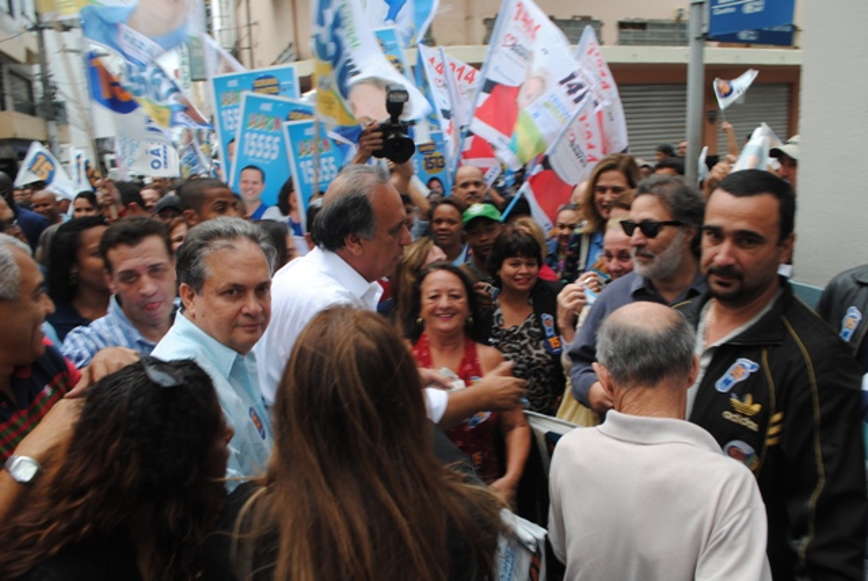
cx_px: 434
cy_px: 290
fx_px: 652
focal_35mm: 27
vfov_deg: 48.0
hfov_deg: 67.3
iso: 110
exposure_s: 1/30
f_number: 6.3
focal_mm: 18
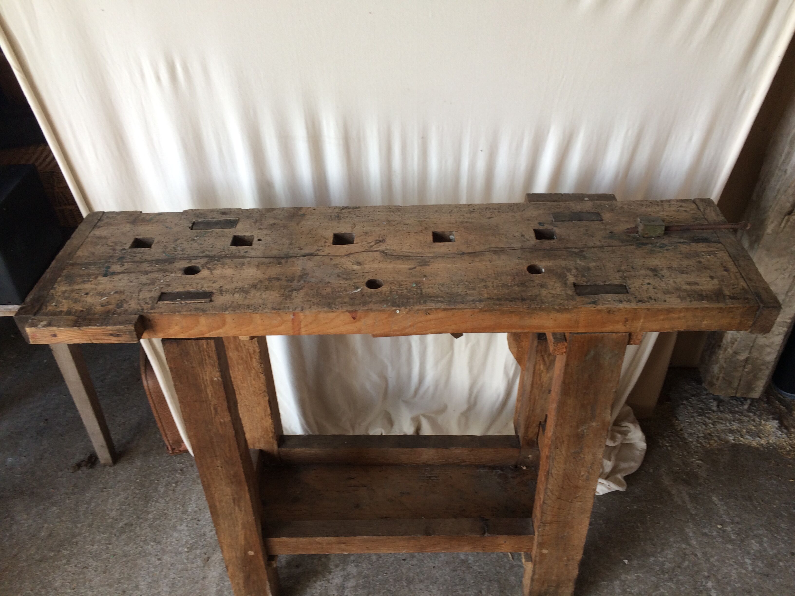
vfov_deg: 48.2
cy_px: 298
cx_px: 398
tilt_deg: -38.1
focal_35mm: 29
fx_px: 666
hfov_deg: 61.7
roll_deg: +0.3
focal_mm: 4.15
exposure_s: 1/50
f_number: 2.2
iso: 40
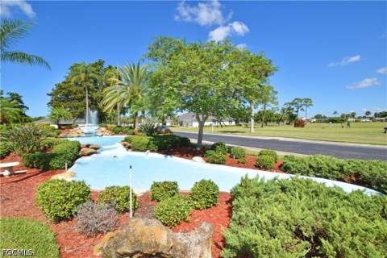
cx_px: 194
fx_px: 161
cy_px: 129
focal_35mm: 15
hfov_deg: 100.4
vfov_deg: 77.3
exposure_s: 1/160
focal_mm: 10
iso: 320
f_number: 20
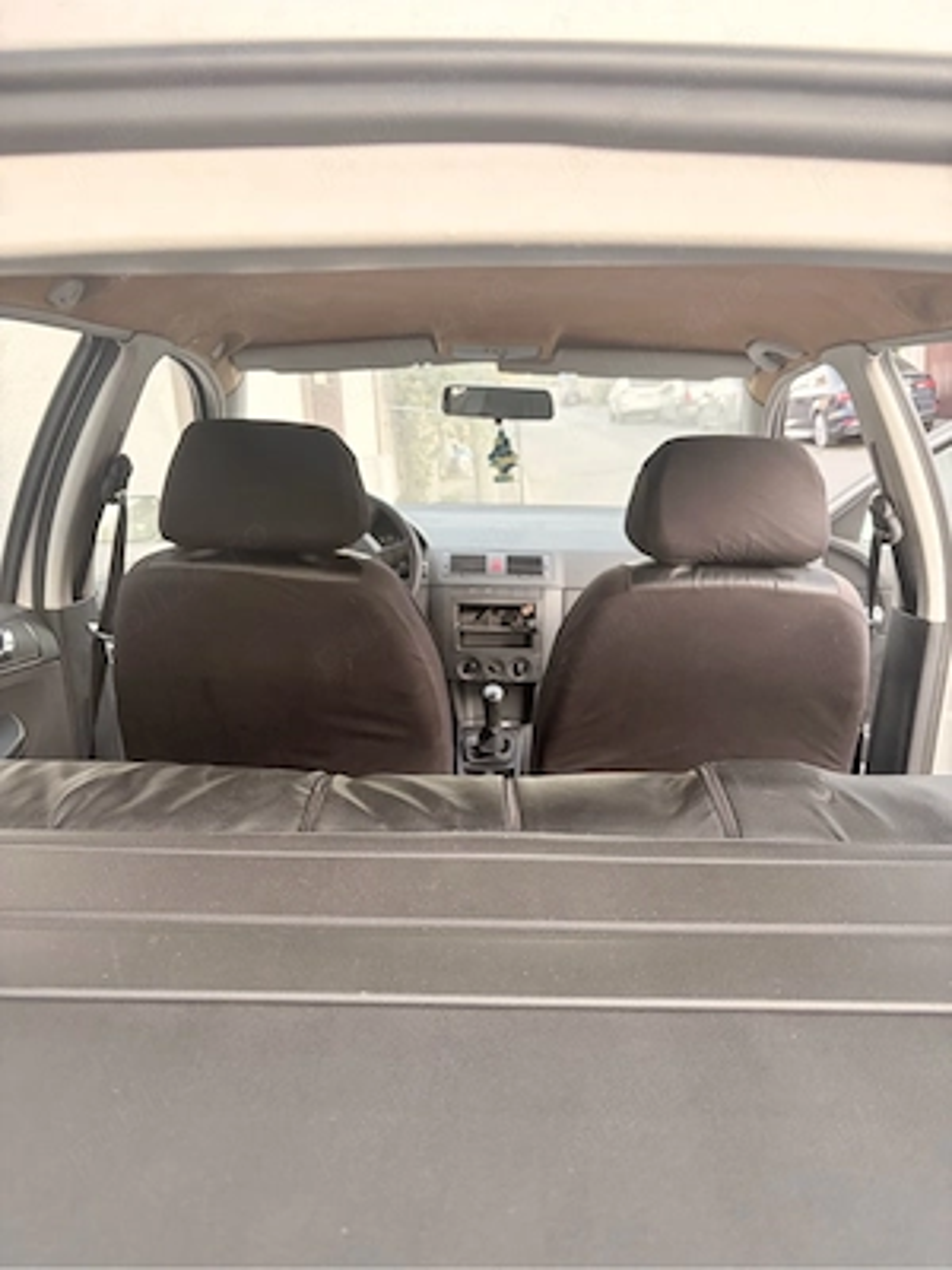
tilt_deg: -14.6
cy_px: 635
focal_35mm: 26
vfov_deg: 67.3
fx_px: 953
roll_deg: +4.5
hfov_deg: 53.1
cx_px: 476
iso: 125
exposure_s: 1/60
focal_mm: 5.96
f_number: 1.6
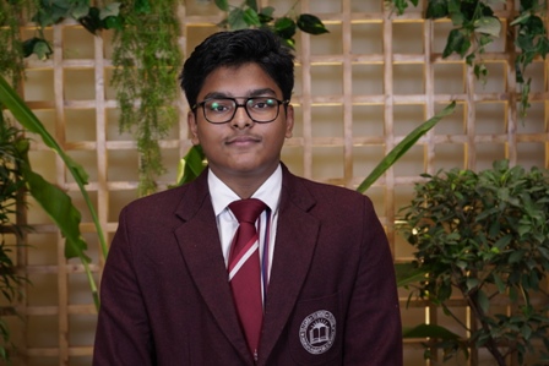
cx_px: 274
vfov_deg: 20.3
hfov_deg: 30.1
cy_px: 183
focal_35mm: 67
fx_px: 1022
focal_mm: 45
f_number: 4.5
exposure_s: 1/80
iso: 320
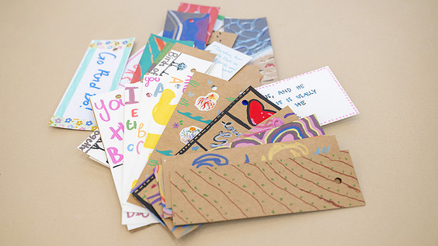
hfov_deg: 54.0
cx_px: 216
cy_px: 139
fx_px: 430
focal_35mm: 37
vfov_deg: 31.9
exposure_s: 1/100
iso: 640
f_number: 4
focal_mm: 32
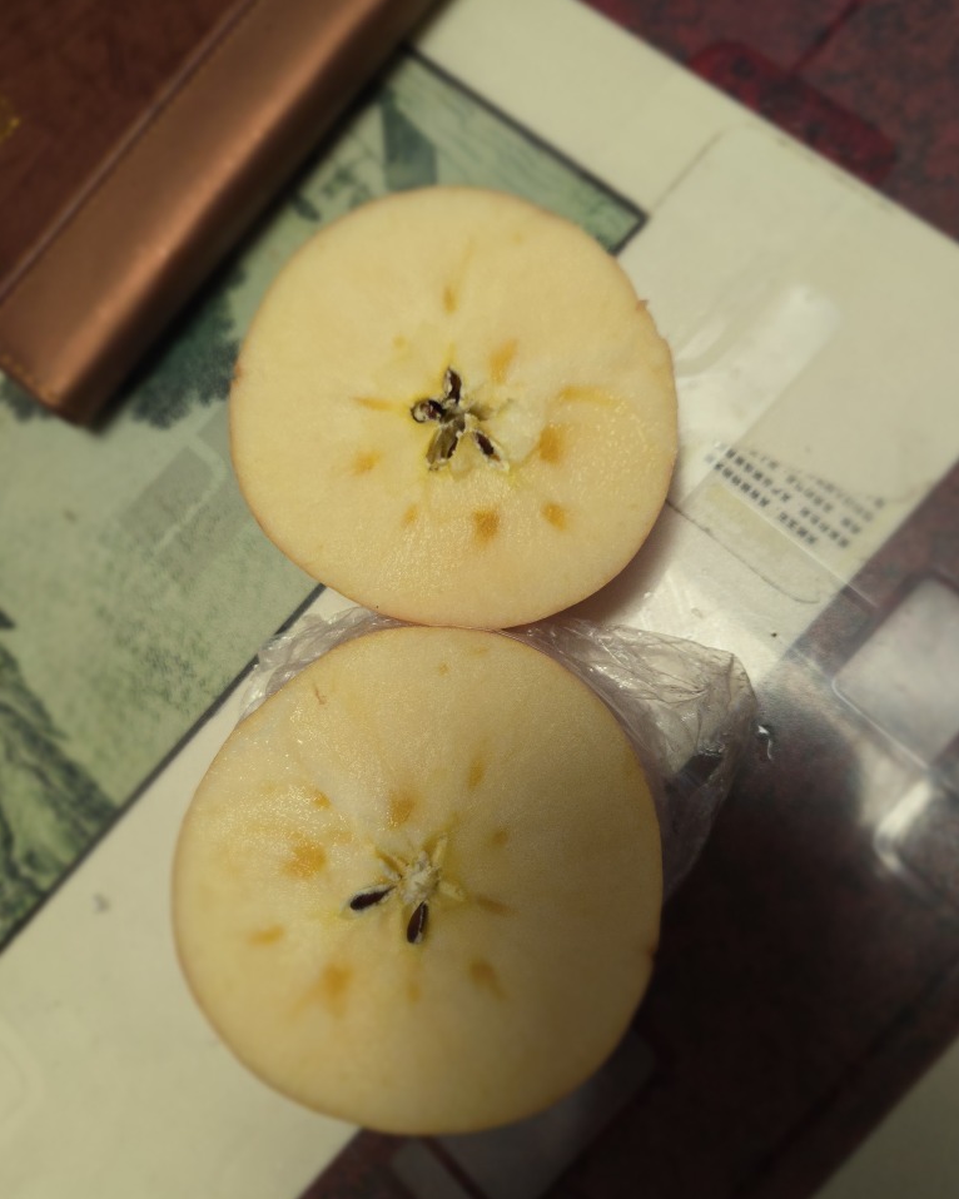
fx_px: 887
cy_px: 598
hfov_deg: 56.8
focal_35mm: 25
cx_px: 500
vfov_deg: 68.1
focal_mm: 5.4
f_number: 1.8
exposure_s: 1/50
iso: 320
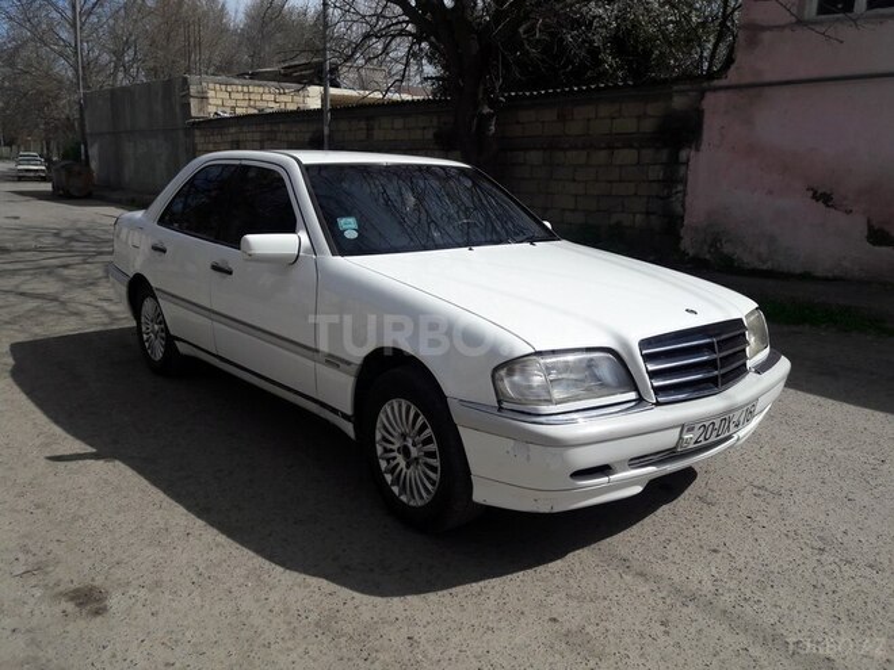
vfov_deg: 49.7
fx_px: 723
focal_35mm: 28
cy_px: 335
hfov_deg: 63.4
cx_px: 447
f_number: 1.9
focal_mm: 3.7
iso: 40
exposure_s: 1/2801
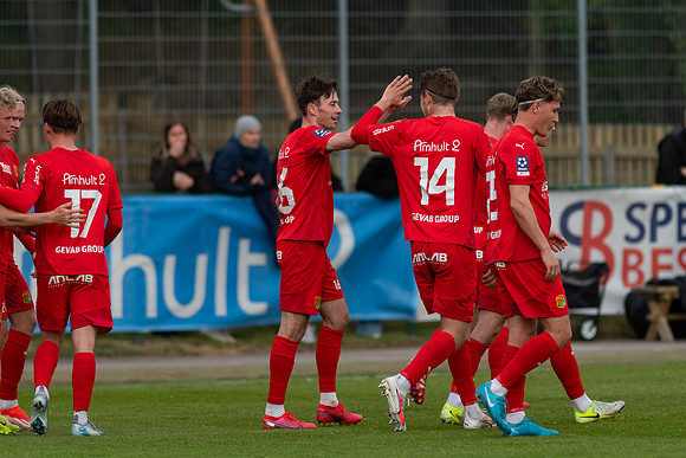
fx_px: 8577
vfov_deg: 3.1
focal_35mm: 450
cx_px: 343
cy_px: 229
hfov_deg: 4.6
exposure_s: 1/1250
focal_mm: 300
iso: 250
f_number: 3.2
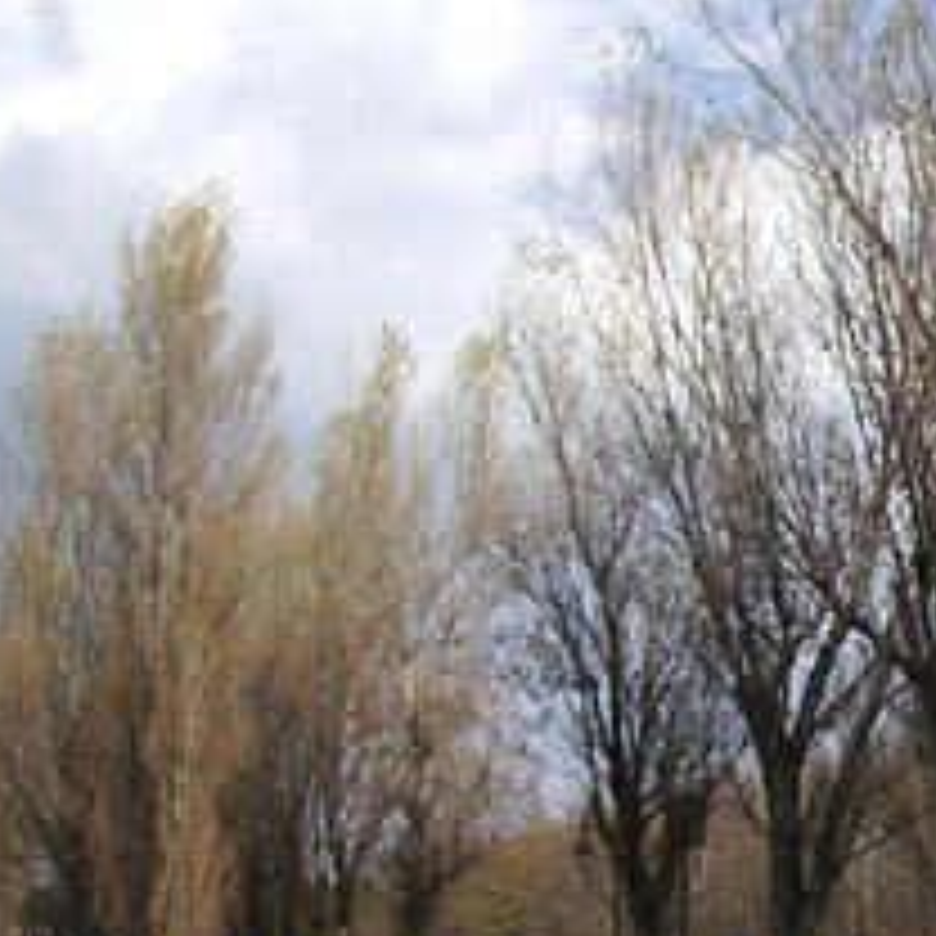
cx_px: 1102
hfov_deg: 21.3
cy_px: 639
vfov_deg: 22.6
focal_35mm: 76
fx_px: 2325
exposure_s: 1/320
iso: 50
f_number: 4.3
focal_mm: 5.8
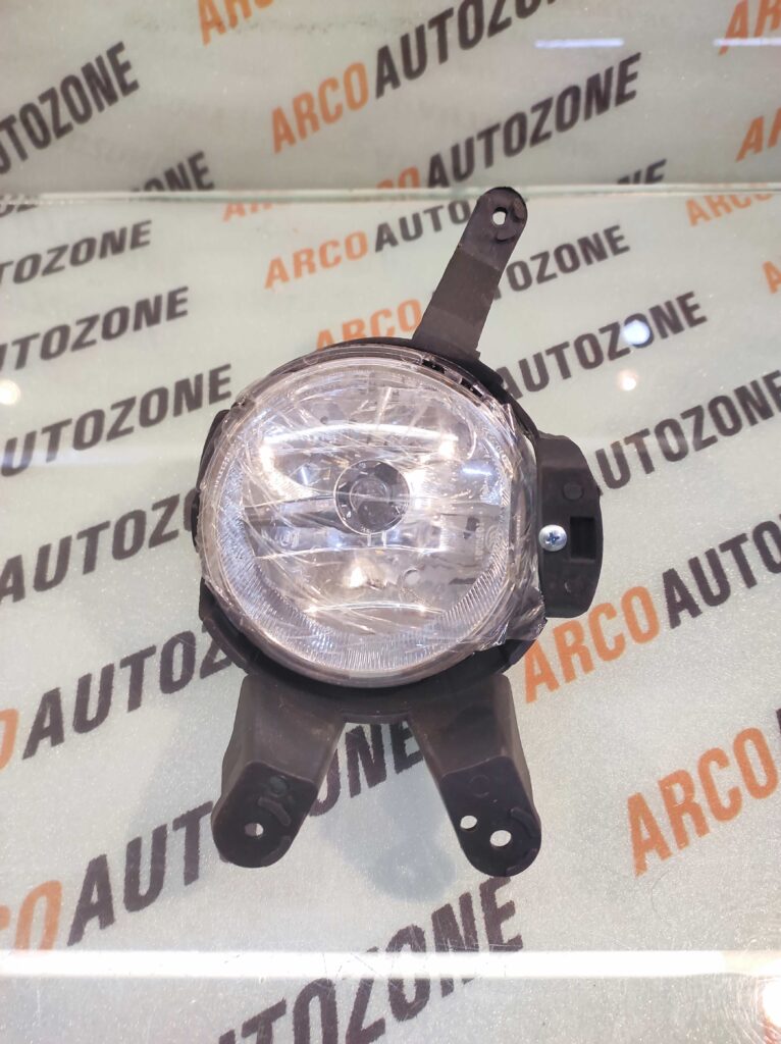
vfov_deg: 91.1
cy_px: 522
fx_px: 512
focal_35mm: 17
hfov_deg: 74.6
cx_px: 390
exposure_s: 1/33
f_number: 1.79
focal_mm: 4.74
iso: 157
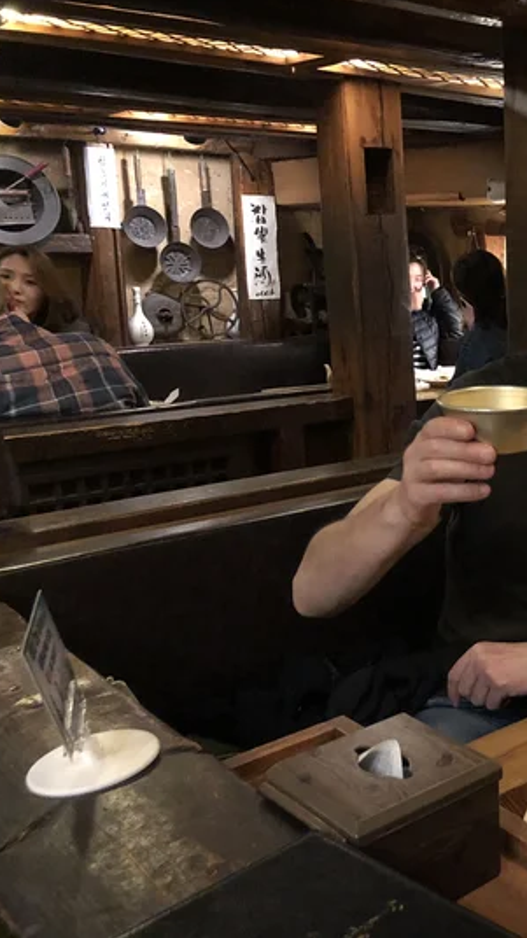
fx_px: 1020
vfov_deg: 49.4
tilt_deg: -12.2
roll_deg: -0.1
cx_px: 604
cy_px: 467
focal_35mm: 41
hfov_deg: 26.3
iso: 640
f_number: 1.8
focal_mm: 3.99
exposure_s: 1/15
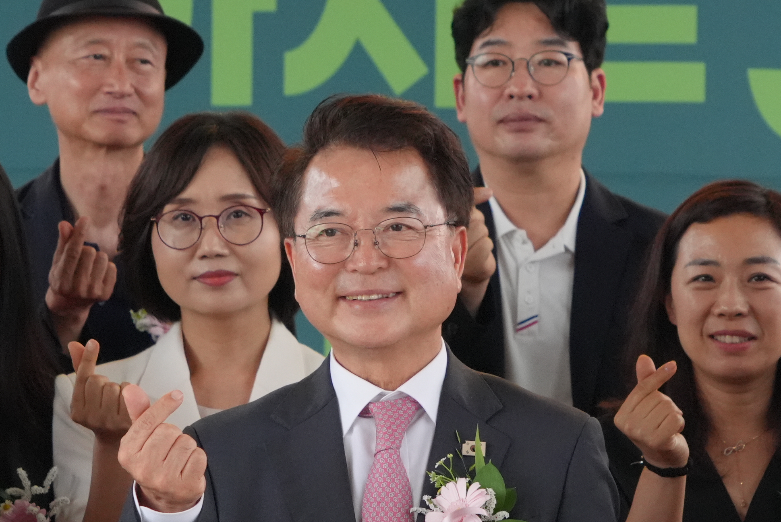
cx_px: 363
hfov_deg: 10.1
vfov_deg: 6.8
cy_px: 438
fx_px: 4408
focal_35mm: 203
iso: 5000
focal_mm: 100
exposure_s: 1/320
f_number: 6.3
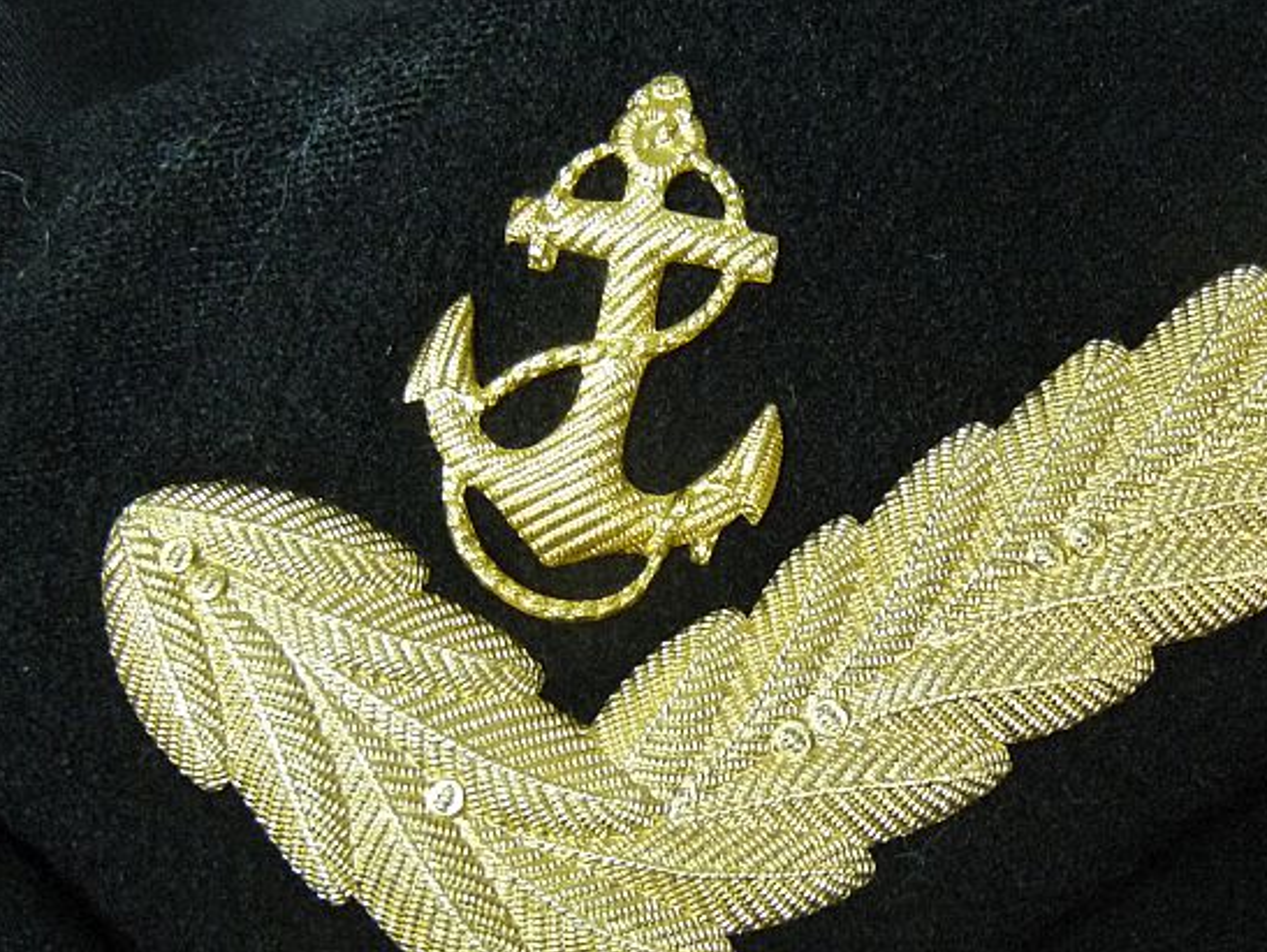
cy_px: 574
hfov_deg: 25.6
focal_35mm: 76
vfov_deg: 19.4
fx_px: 2784
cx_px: 764
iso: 800
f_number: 3.2
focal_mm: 9.2
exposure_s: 1/60
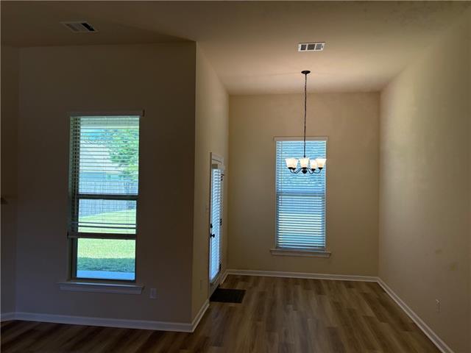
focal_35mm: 26
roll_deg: -0.3
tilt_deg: -0.3
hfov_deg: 67.3
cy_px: 176
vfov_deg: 53.1
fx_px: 354
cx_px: 236
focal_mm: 5.96
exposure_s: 1/189
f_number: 1.6
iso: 125
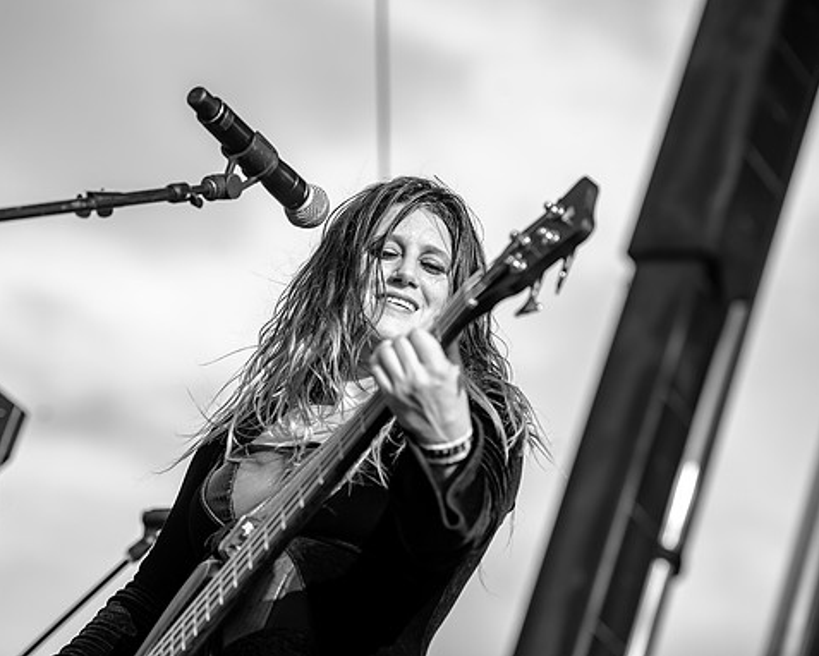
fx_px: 3734
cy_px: 326
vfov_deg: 10.0
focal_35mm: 154
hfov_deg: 12.5
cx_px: 352
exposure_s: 1/640
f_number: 4
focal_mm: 135
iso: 125
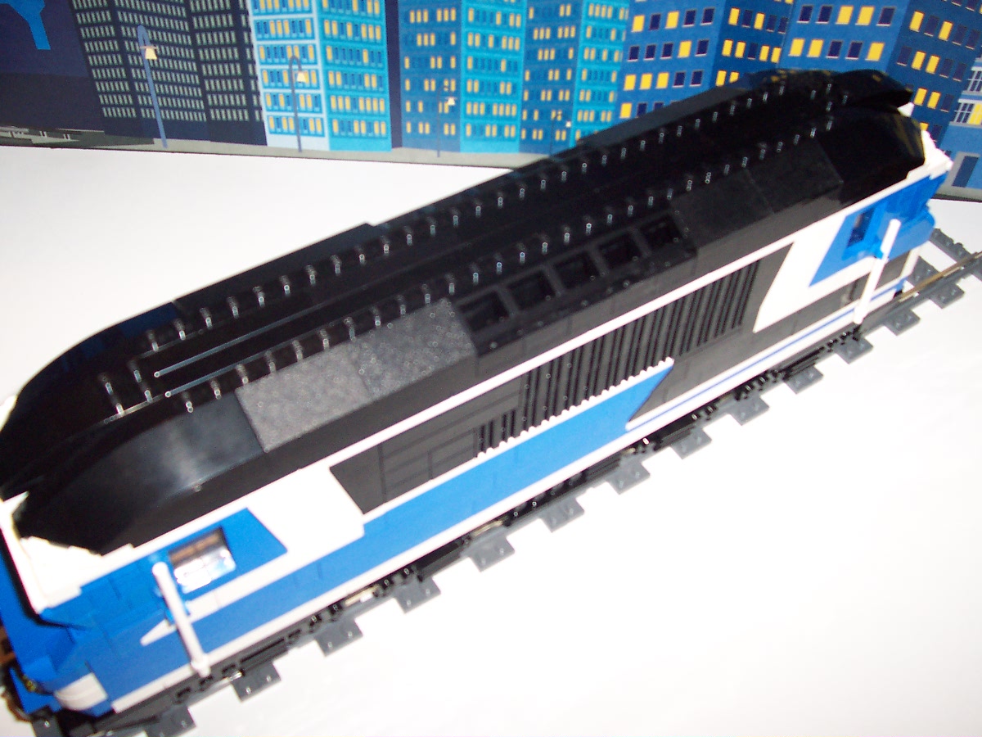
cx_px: 491
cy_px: 368
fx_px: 1050
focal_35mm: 37
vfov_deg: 38.7
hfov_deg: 50.1
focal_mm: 5.6
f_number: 2.8
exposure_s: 1/60
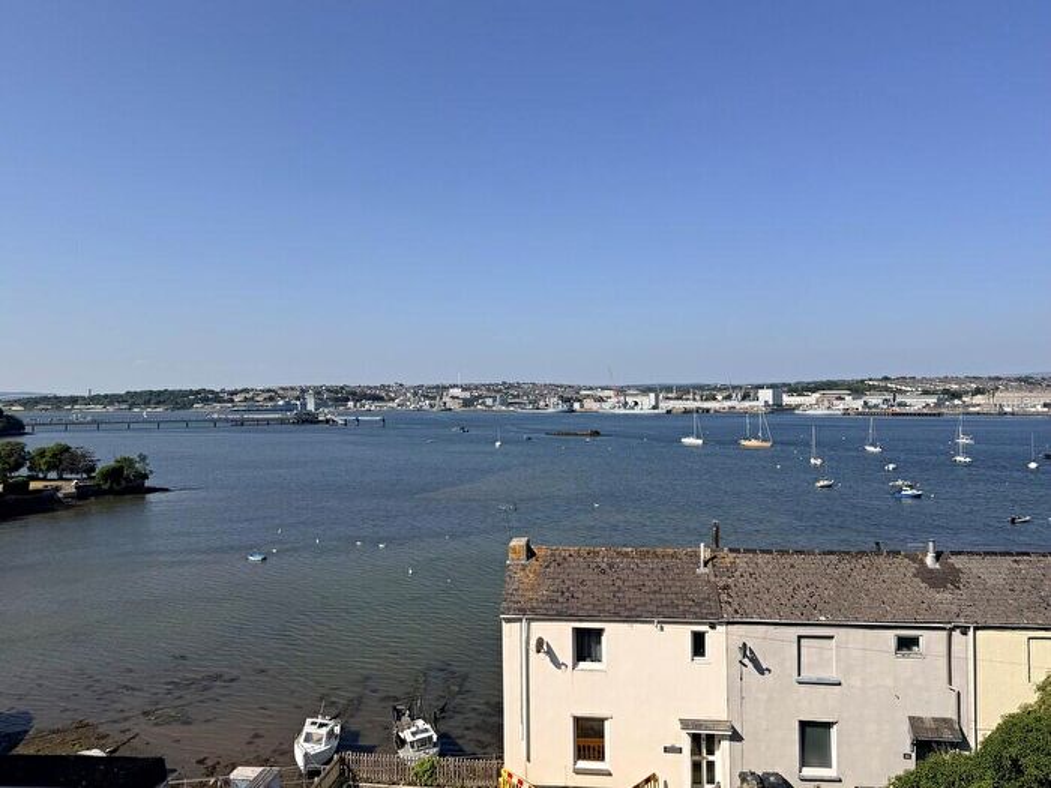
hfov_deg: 71.6
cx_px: 526
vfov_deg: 56.8
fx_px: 729
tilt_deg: +0.7
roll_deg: +1.6
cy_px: 394
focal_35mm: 24
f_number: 1.78
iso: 80
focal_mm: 6.76
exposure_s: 1/6711
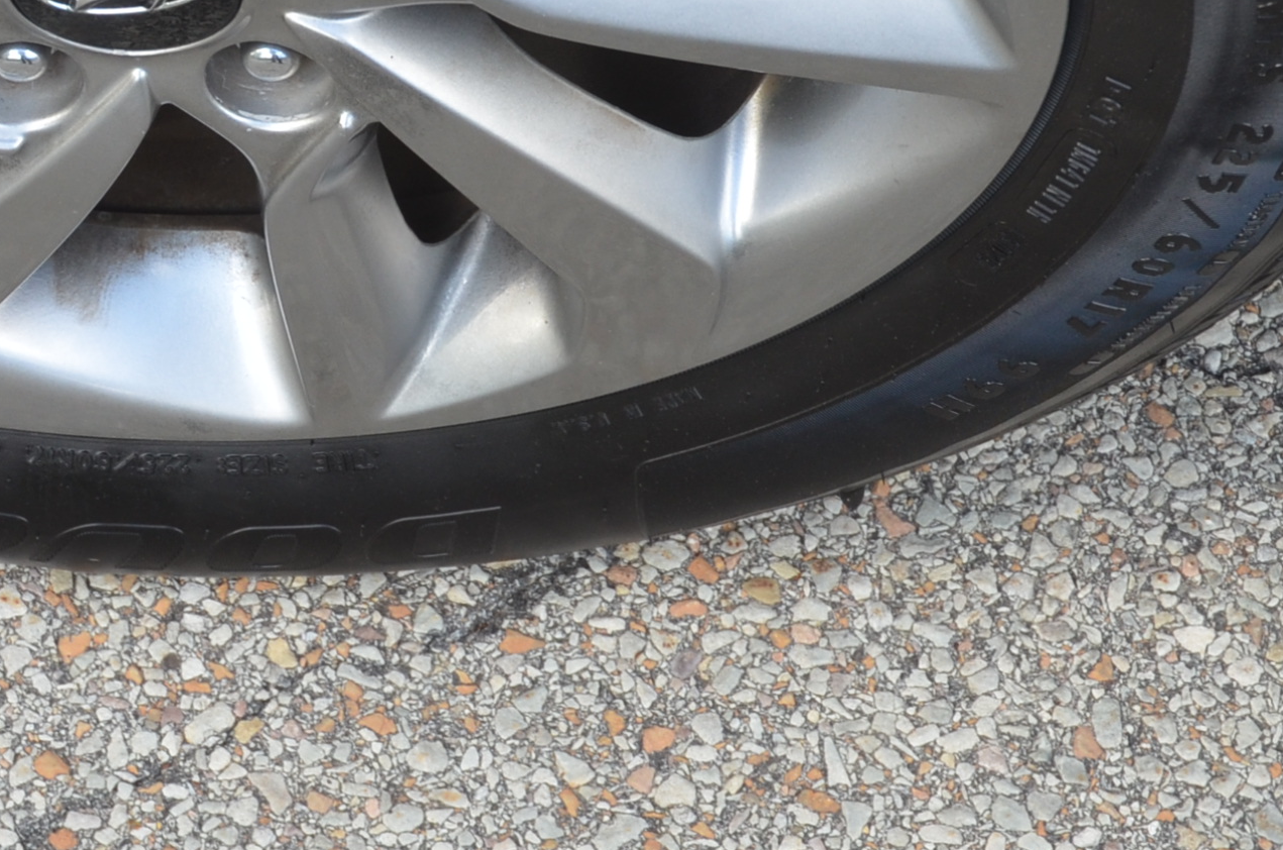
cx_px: 179
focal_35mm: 126
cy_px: -82
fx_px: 4498
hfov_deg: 16.1
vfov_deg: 10.7
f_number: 5.6
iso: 320
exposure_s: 1/125
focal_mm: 29
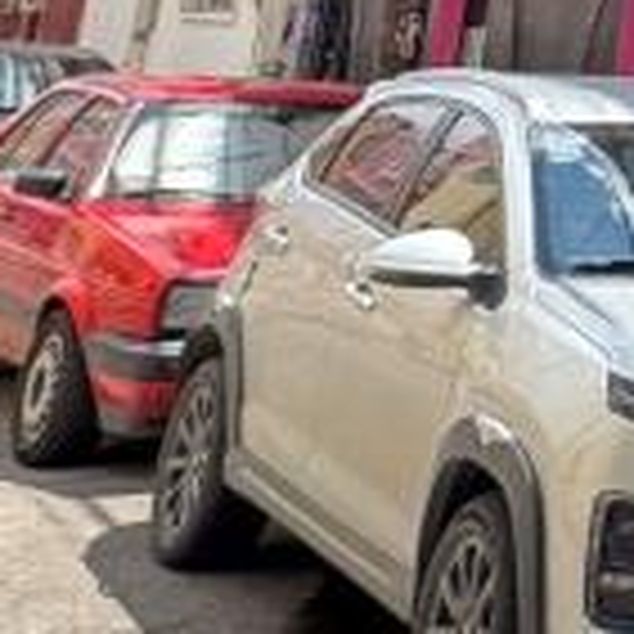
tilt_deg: +13.8
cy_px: -337
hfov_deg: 12.4
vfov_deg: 17.3
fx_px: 1865
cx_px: 1727
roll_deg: -1.0
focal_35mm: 90
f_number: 2.2
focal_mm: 2.22
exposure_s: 1/246
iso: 40
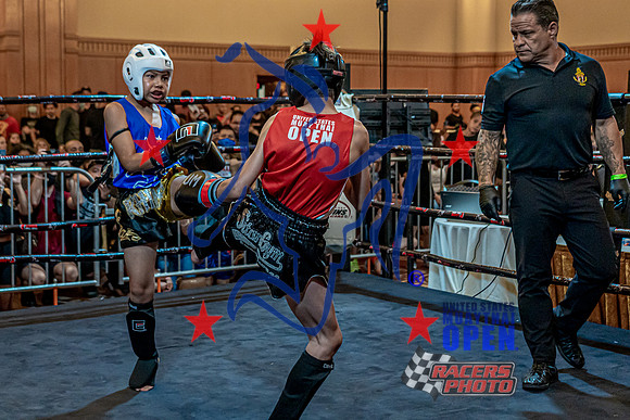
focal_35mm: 57
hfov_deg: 34.9
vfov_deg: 23.8
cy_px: 172
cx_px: 240
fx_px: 998
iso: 4000
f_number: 4
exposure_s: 1/500
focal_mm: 46
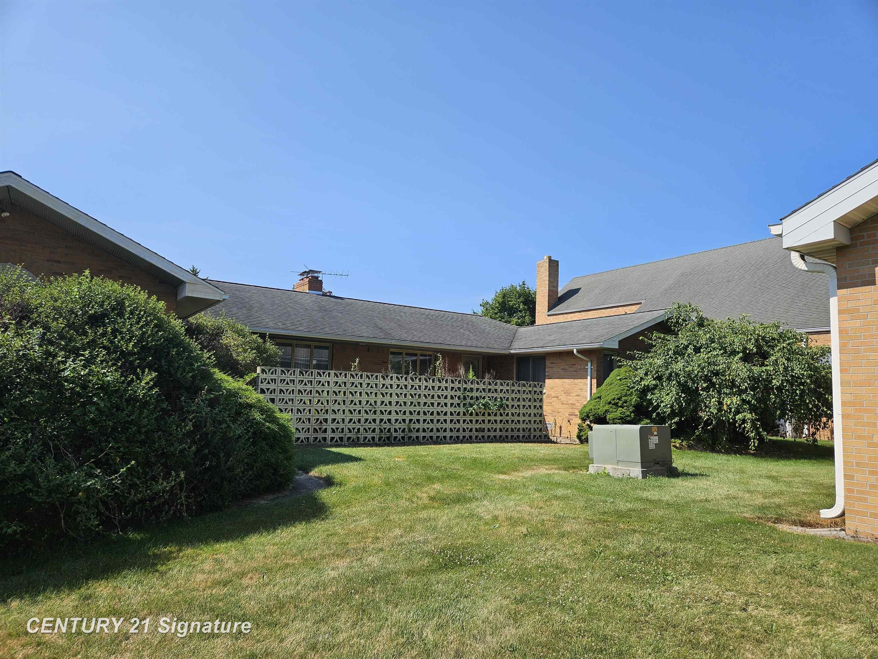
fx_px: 583
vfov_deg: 58.9
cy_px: 330
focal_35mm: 23
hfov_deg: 73.9
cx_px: 439
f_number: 1.8
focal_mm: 5.4
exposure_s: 1/2210
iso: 25
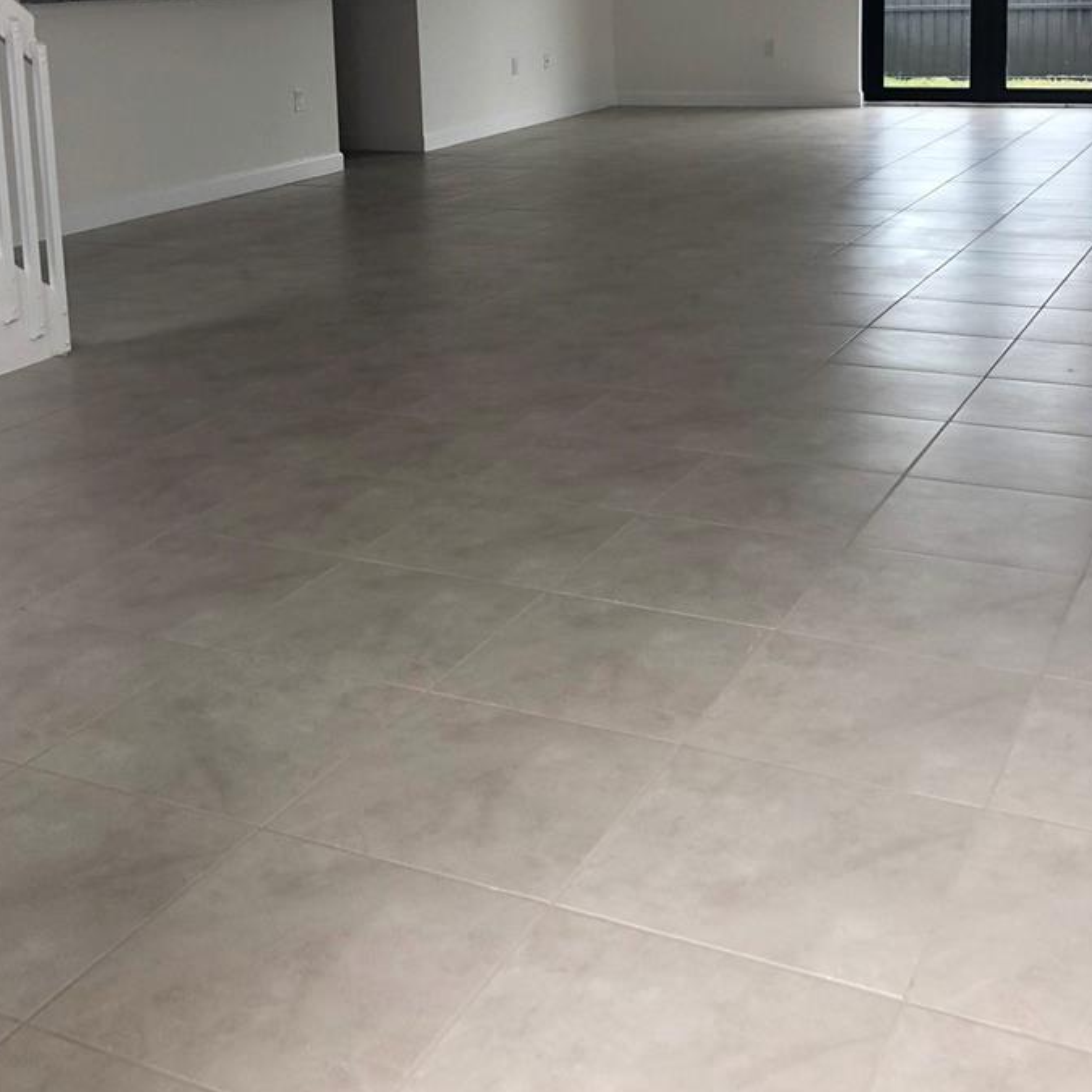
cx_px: 535
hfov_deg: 38.3
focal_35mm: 44
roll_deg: +1.9
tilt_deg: -9.9
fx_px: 1570
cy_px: 239
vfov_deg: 37.2
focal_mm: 4
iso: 32
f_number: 1.8
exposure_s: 1/120
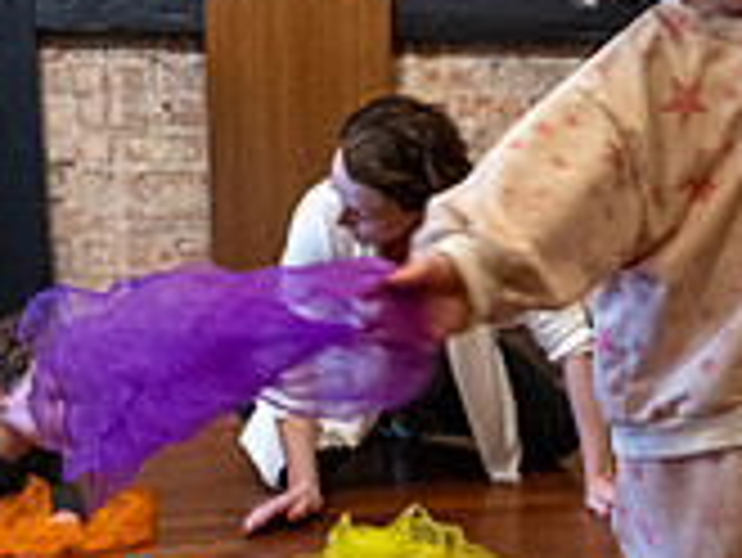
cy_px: 513
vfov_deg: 17.9
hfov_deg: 23.8
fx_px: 1738
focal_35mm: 81
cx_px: 585
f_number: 4
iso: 3200
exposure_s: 1/160
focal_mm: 24
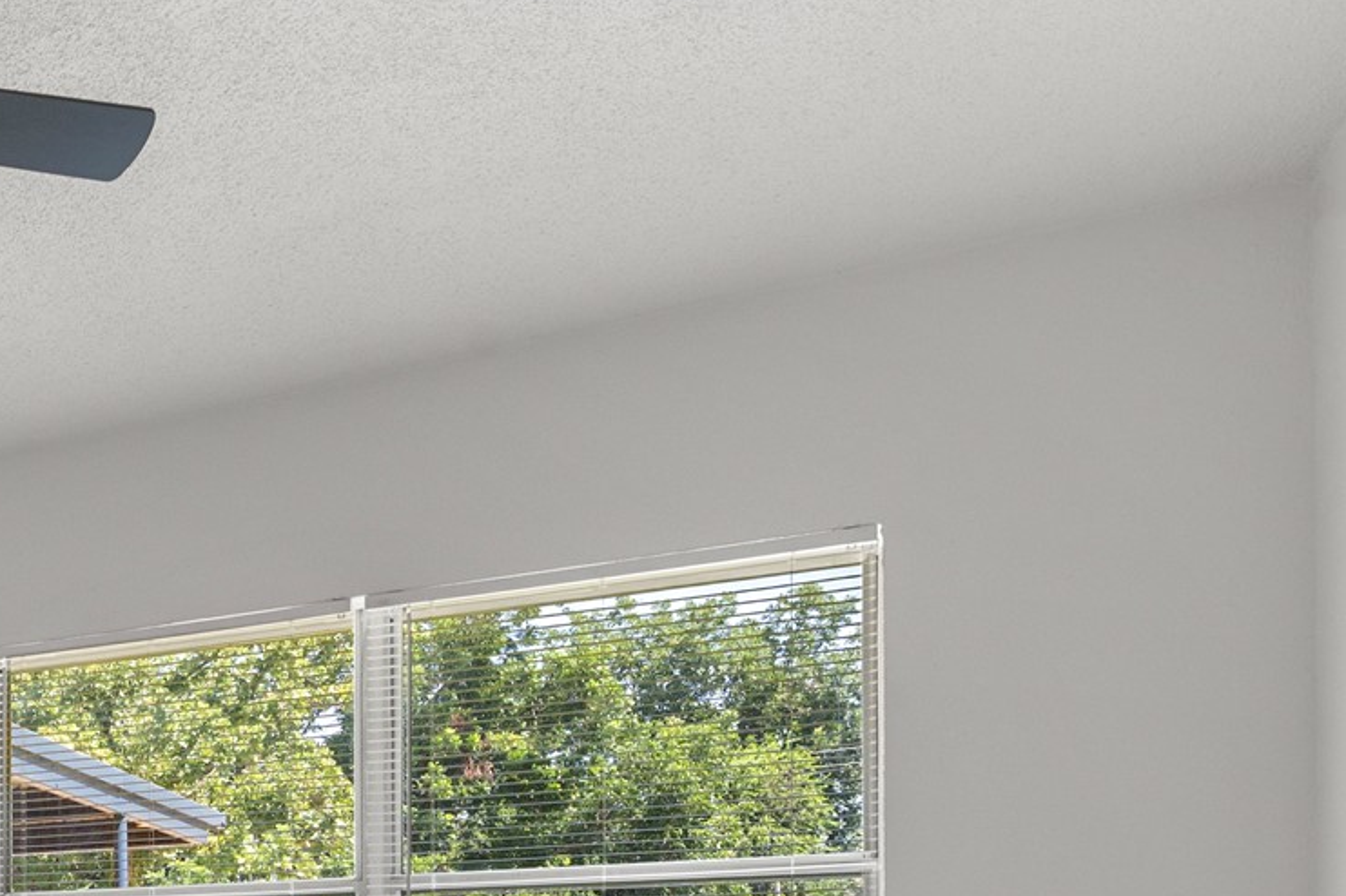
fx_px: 1532
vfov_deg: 29.2
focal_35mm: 41
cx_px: -319
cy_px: 1008
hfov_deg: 35.6
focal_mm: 14
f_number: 8
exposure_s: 1/20
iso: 400
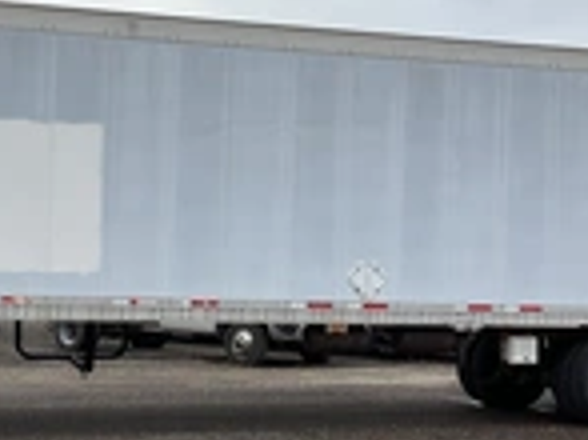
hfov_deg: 24.6
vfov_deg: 18.6
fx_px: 1341
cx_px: 204
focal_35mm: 79
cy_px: 240
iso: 25
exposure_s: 1/2058
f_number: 1.8
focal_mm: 3
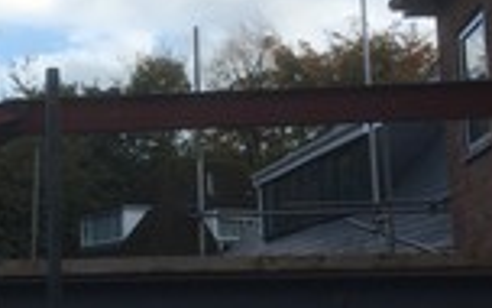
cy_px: 152
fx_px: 1086
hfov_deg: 24.8
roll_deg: +0.0
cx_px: 58
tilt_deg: +11.4
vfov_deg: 16.1
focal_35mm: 81
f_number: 2.2
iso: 25
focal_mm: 4.15
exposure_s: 1/793
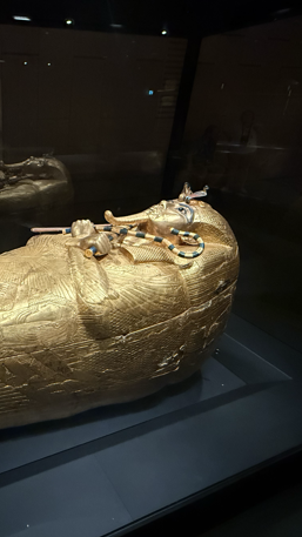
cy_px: 256
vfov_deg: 78.6
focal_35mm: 23
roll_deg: +0.8
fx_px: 327
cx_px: 18
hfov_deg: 44.0
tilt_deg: -24.1
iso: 1250
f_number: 2.2
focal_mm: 2.22
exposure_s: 1/50
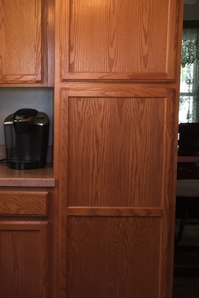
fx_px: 539
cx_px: 35
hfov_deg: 20.7
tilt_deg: -9.3
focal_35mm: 65
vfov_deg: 30.9
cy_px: 162
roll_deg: -0.9
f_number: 2.2
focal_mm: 4.15
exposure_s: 1/30
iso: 64
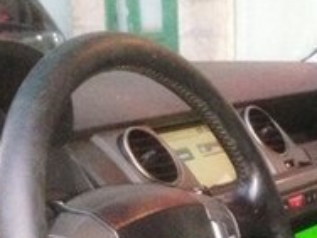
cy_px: 327
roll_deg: -0.4
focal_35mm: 116
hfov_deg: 16.9
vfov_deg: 12.3
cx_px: 241
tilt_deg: -16.2
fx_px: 1062
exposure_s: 1/16
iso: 320
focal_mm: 4.12
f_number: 2.4
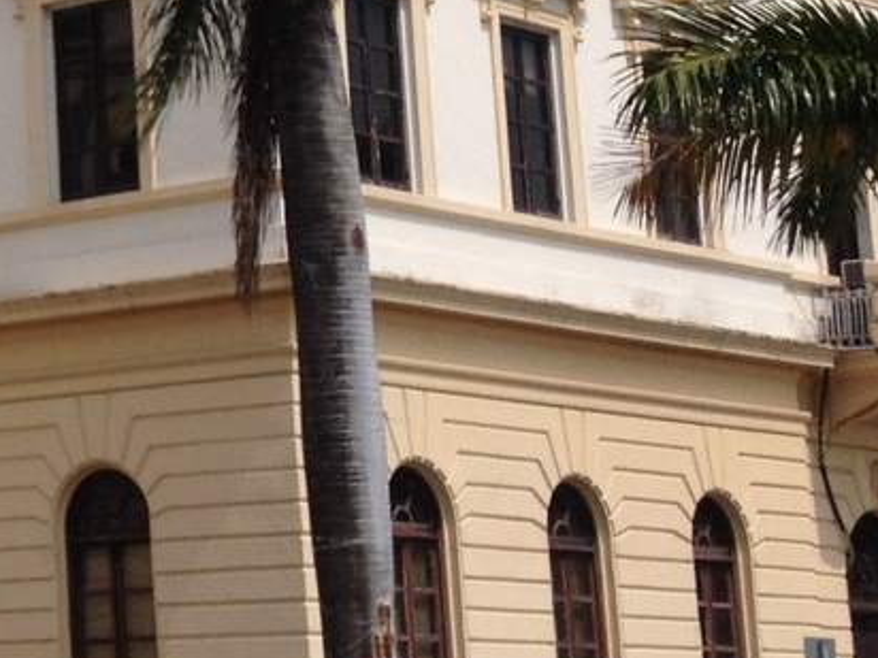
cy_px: -9
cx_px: -430
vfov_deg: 10.8
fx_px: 3450
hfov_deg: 13.7
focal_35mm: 136
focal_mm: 4.28
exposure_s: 1/3460
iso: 50
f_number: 2.4
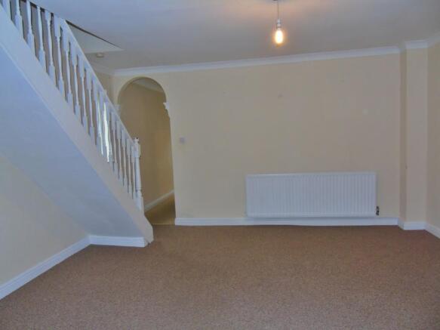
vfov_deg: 54.9
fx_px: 318
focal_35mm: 25
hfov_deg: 69.4
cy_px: 165
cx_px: 220
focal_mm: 4.4
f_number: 3.4
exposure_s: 1/30
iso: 200
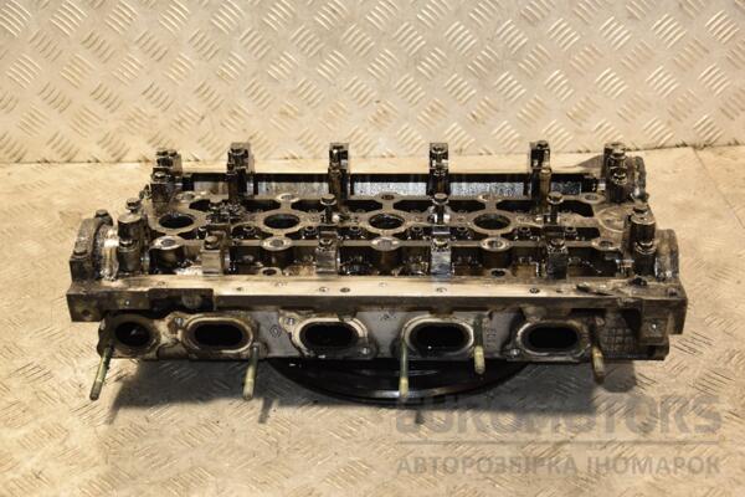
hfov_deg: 35.1
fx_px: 1179
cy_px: 248
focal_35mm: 57
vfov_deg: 23.8
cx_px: 372
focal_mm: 38
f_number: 5
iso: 800
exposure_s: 1/125
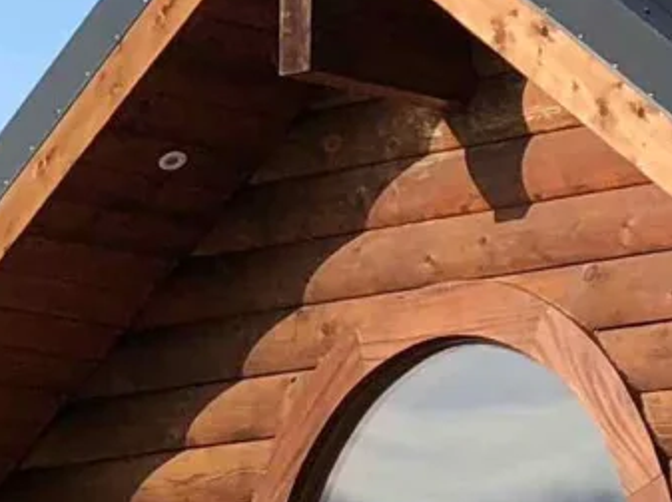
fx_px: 4131
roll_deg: +0.3
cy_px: 1022
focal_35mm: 213
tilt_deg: +0.8
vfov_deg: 6.7
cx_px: 1328
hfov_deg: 8.8
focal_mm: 3.99
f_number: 1.8
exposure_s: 1/1499
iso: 20
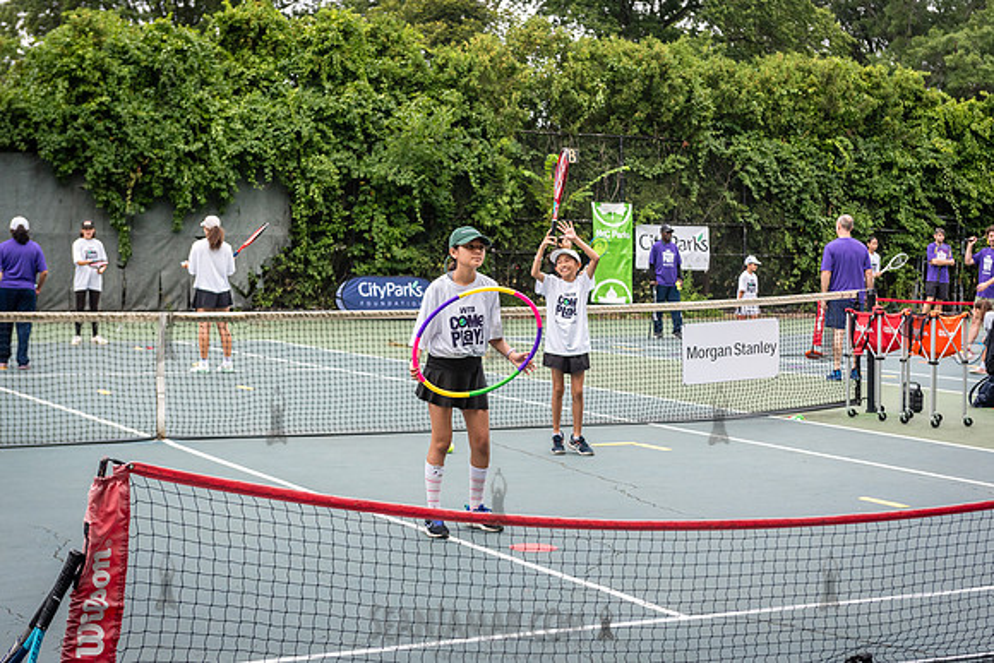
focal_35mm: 62
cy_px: 332
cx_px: 497
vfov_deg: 21.8
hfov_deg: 32.2
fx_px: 1722
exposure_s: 1/3200
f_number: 4.5
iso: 1000
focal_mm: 60
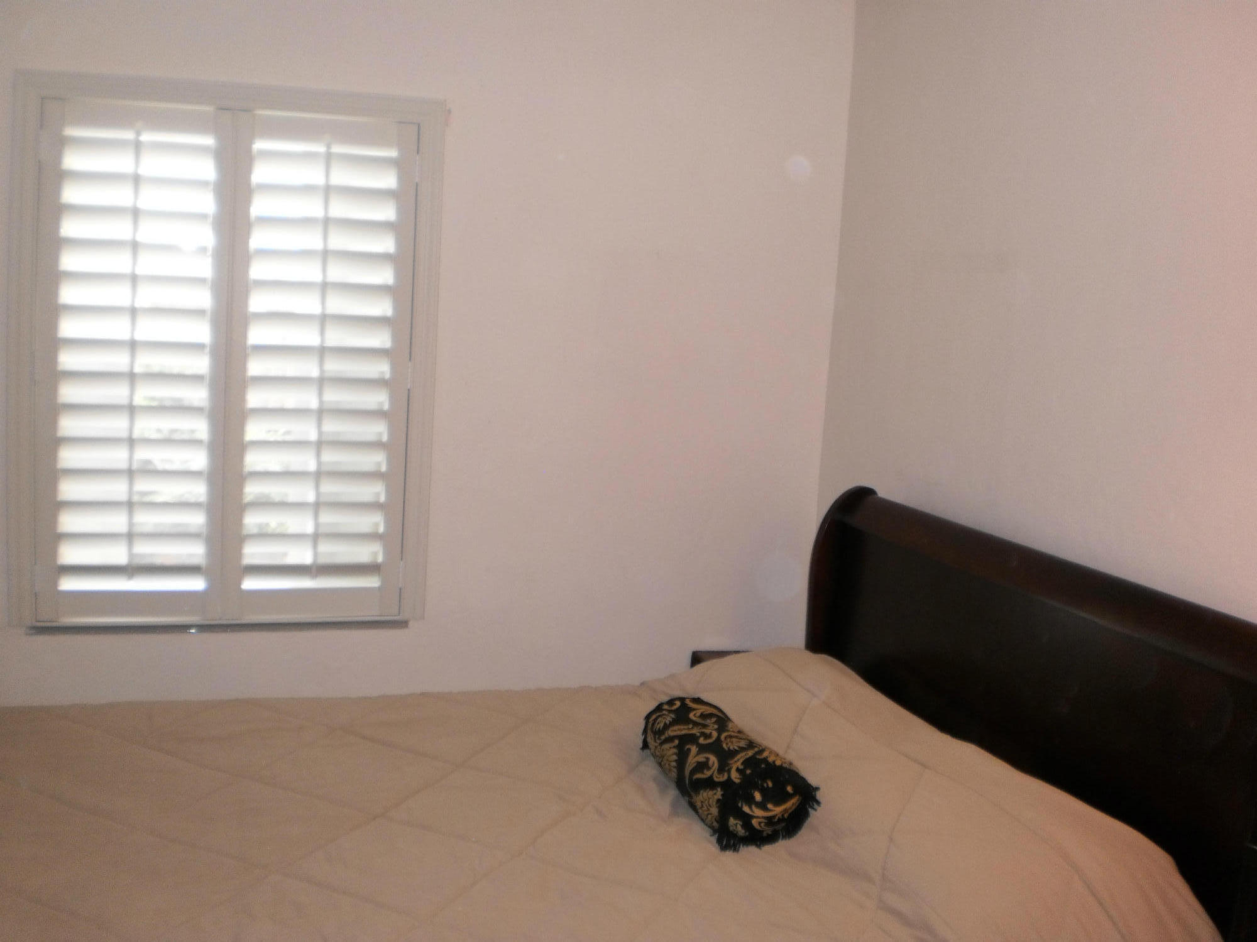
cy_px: 471
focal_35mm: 36
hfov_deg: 51.4
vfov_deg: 39.6
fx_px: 1307
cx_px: 628
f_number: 3.1
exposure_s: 1/30
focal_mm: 6.3
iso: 125
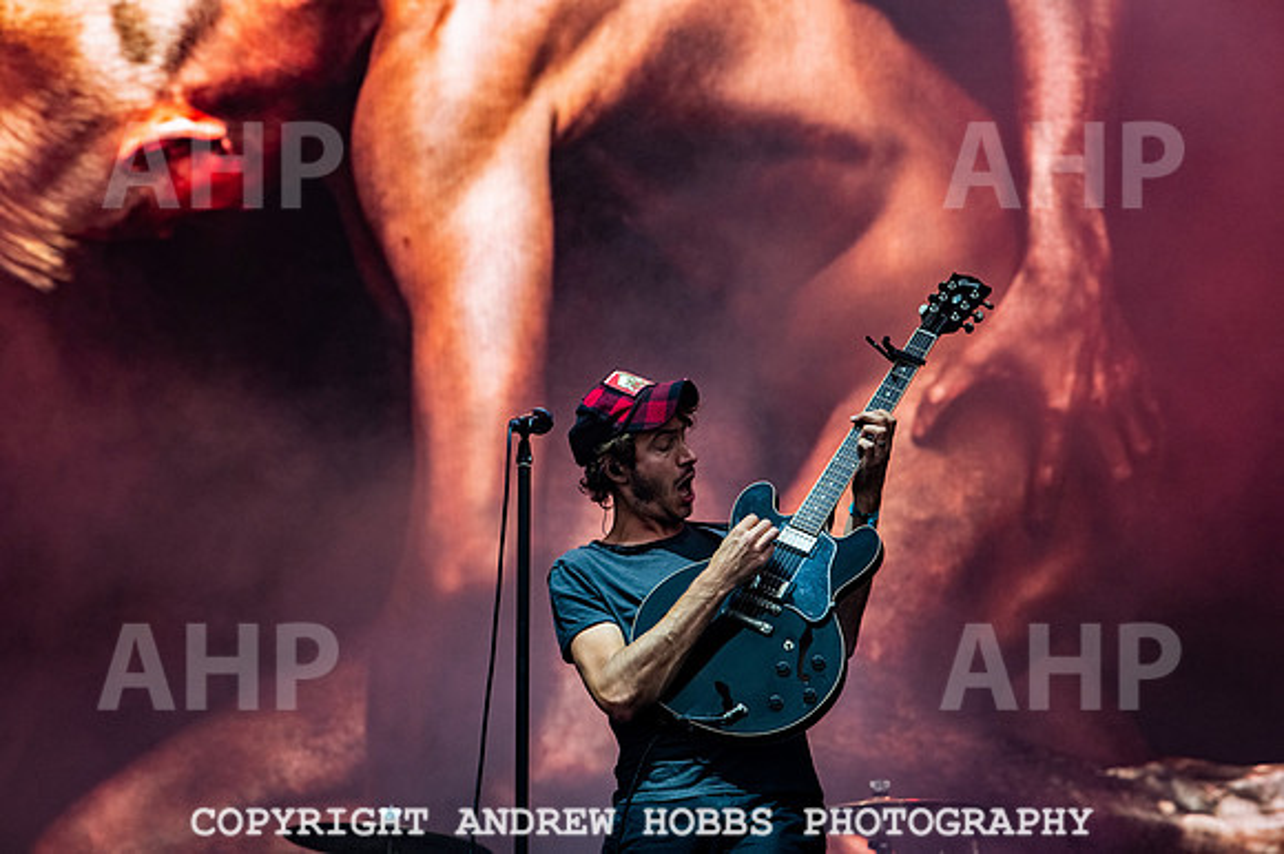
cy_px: 427
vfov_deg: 6.9
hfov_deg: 10.3
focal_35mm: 200
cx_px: 642
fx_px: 7129
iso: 1100
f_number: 5.6
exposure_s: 1/640
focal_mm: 200
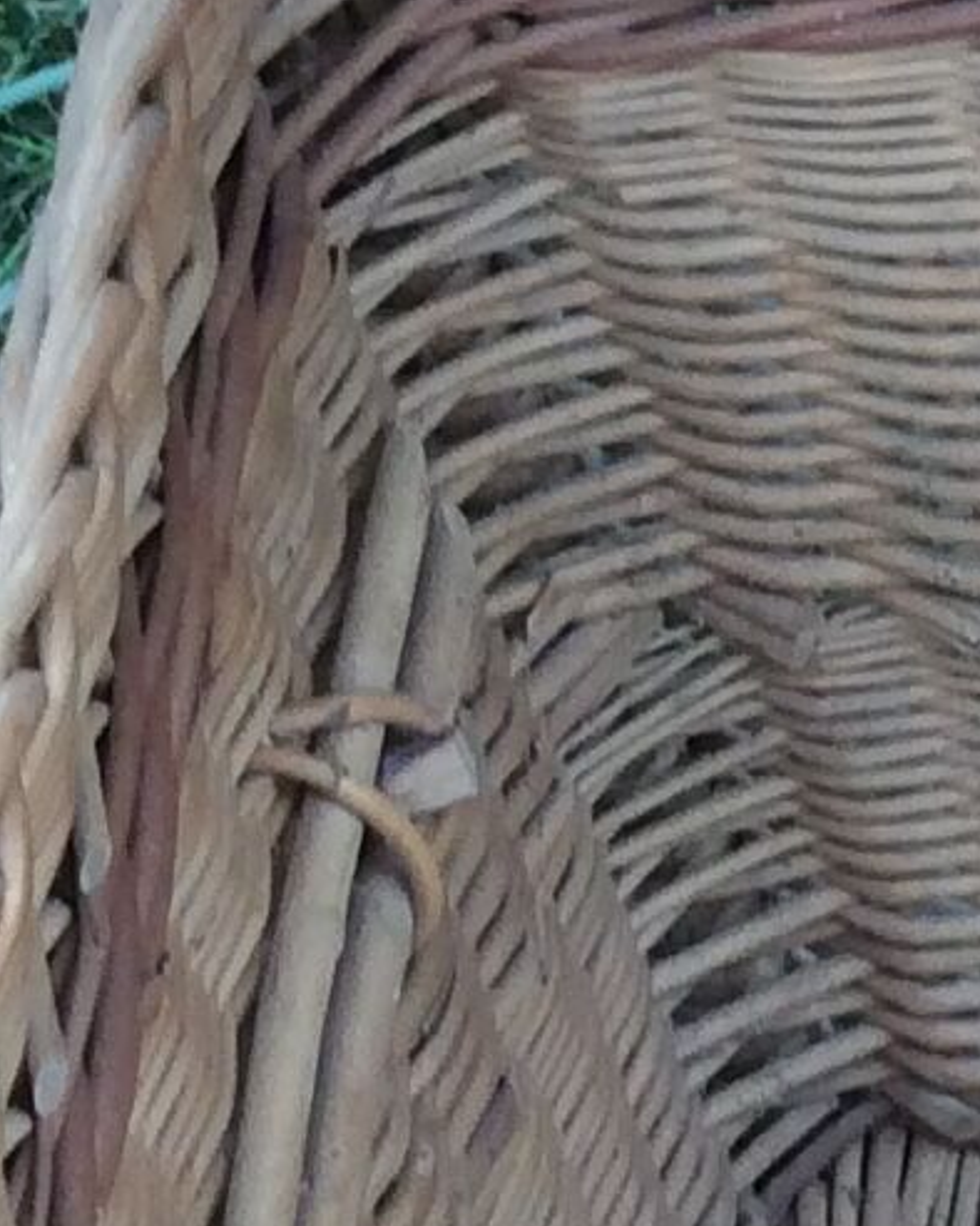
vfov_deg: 11.8
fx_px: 5950
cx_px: 2144
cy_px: 398
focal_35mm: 164
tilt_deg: -52.0
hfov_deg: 8.7
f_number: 2.4
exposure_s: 1/100
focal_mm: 3.3
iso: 50
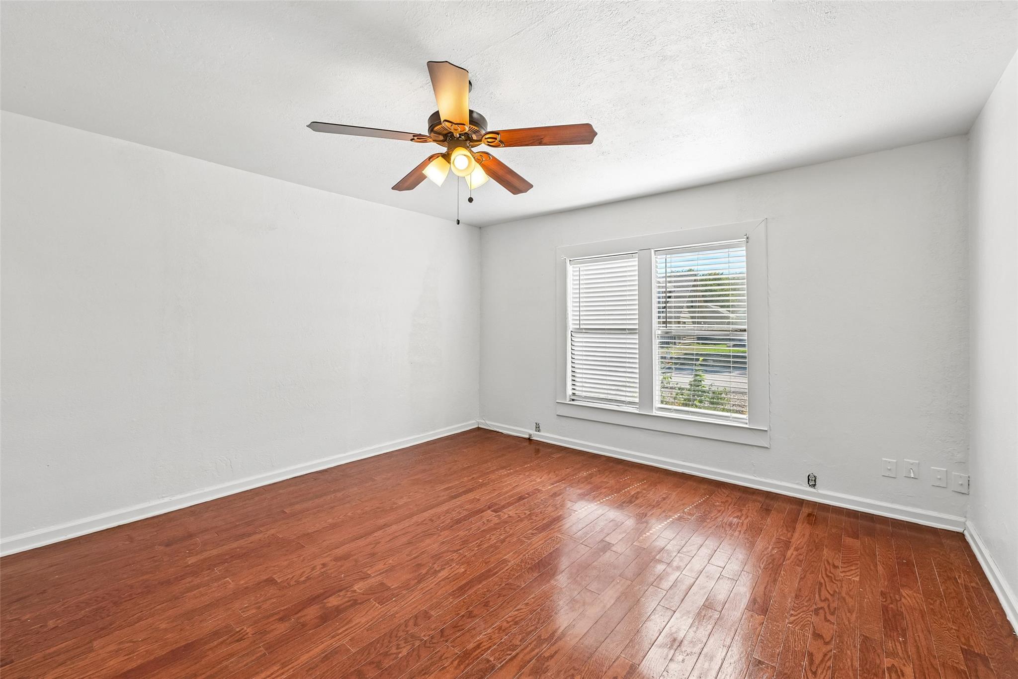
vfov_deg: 81.2
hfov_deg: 104.3
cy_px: 340
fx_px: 396
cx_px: 509
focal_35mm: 14
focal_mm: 14
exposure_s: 1/200
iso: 400
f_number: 8
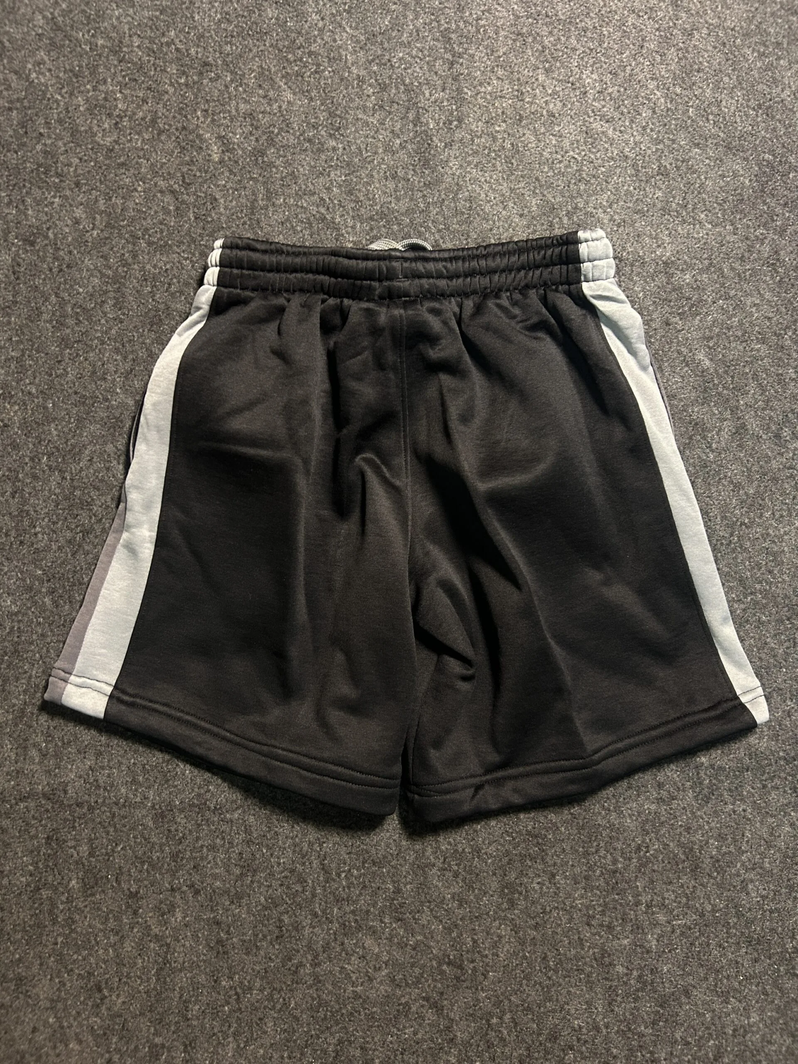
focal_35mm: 26
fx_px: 799
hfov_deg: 53.1
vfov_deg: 67.3
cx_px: 399
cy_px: 532
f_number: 1.5
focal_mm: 5.7
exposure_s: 1/50
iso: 320
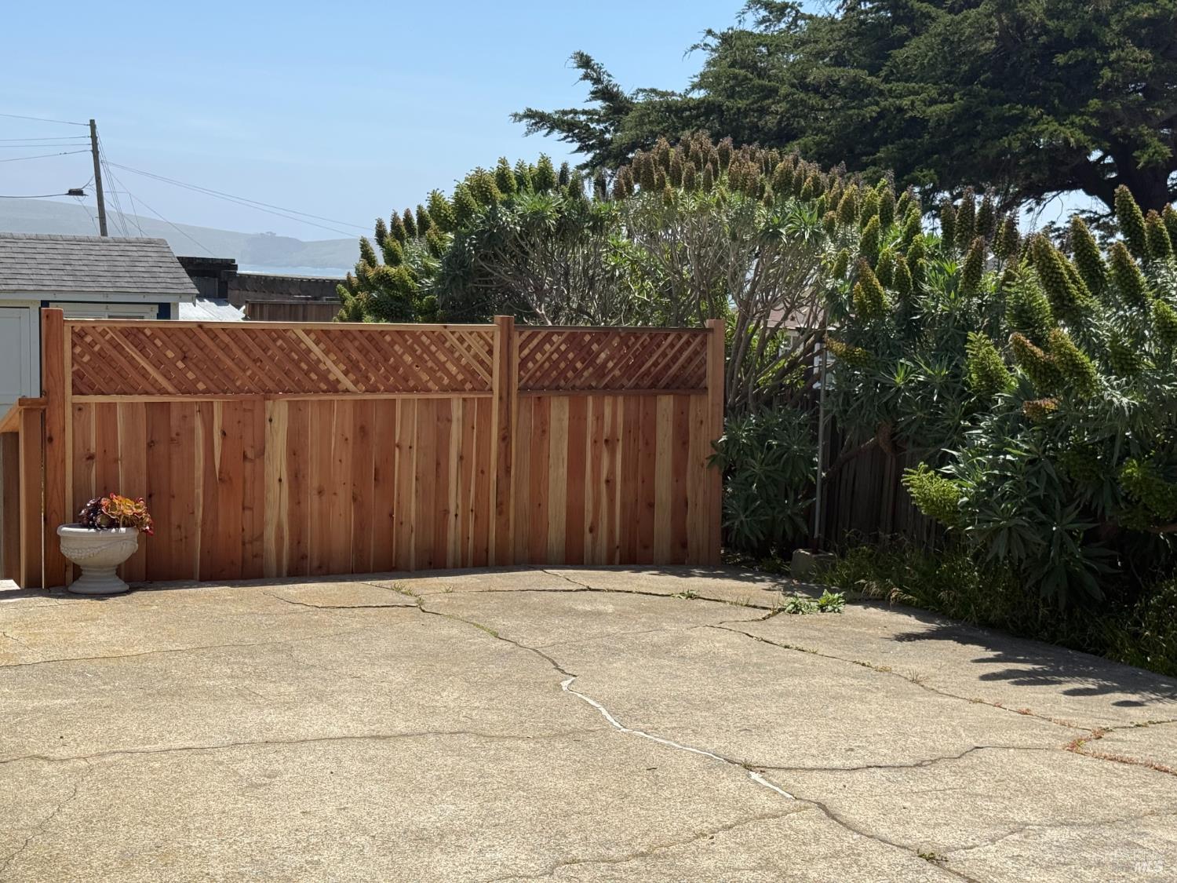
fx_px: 1632
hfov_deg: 39.7
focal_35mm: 48
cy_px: 442
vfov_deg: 30.3
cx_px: 588
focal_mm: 6.76
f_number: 1.78
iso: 64
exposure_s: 1/4098
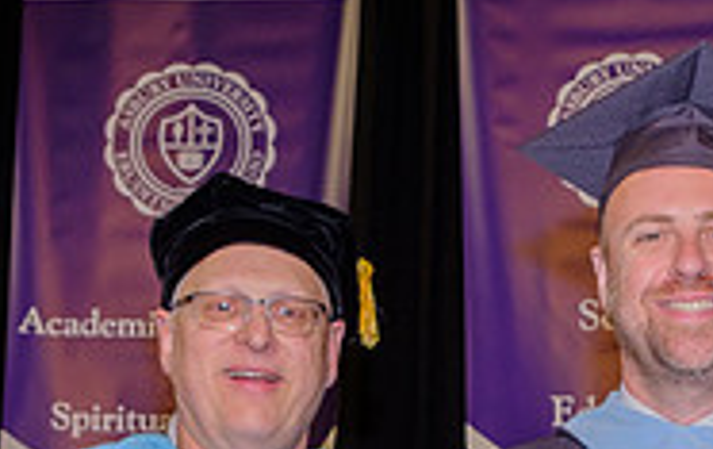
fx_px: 2063
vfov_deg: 11.9
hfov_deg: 19.4
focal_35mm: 106
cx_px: 557
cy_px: 646
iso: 800
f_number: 4
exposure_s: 1/125
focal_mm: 18
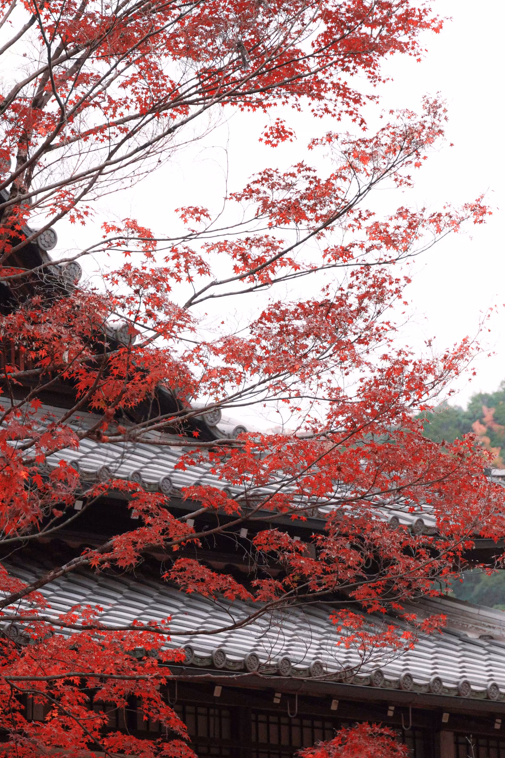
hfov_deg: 7.8
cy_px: 282
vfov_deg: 11.7
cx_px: 226
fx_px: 3700
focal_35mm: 176
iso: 100
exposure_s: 1/160
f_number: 5.6
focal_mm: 69
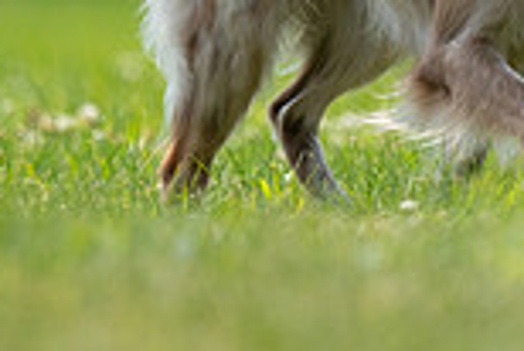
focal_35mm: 2256
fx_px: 32868
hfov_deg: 0.9
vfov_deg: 0.6
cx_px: 228
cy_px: -158
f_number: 6.3
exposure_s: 1/4000
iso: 1600
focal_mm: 600
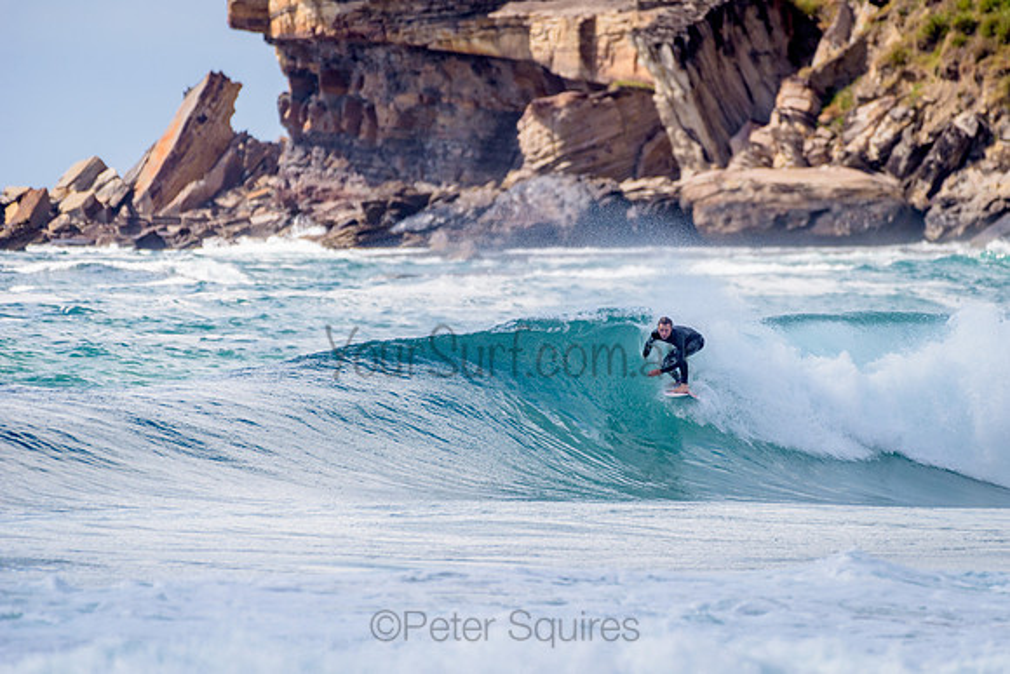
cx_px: 619
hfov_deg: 3.4
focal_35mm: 613
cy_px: 365
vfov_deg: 2.2
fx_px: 17204
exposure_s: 1/2000
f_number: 5.6
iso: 200
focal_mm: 500
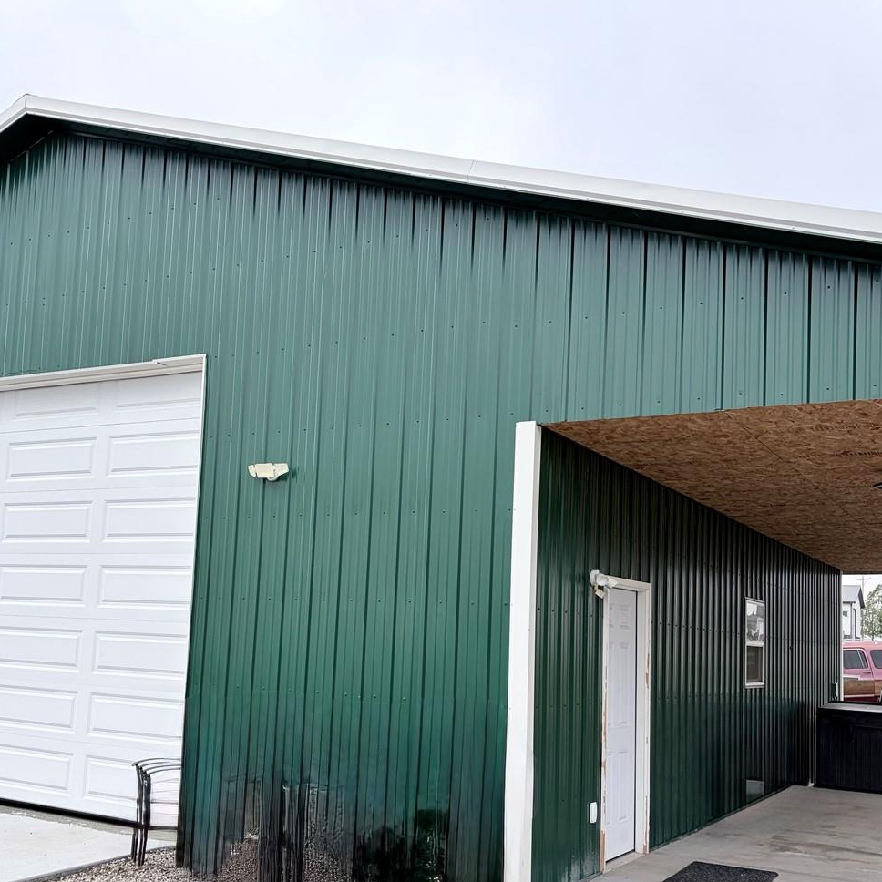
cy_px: 530
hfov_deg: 43.7
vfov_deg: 43.6
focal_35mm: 38
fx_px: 1095
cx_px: 361
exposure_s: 1/2141
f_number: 1.6
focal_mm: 5.96
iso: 50
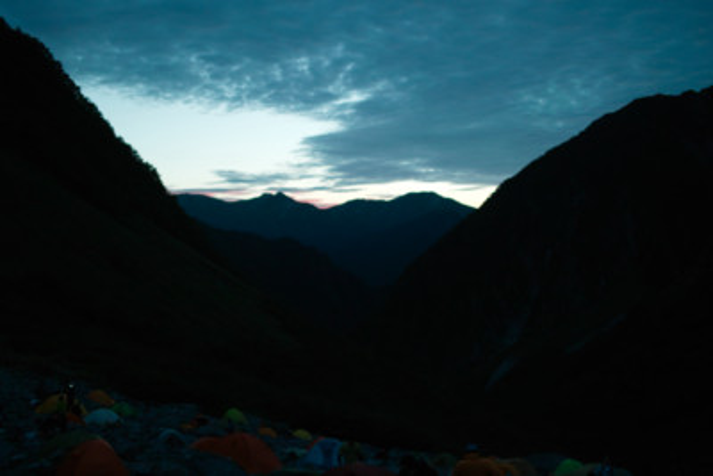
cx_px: 356
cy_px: 238
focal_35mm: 41
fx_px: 812
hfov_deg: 47.4
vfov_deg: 32.7
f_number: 2.8
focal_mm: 24.2
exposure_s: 1/50
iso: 100
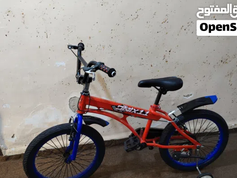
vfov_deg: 48.1
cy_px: 100
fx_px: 198
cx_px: 129
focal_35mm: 29
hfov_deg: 61.6
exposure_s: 1/25
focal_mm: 5.25
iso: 1056
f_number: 1.75
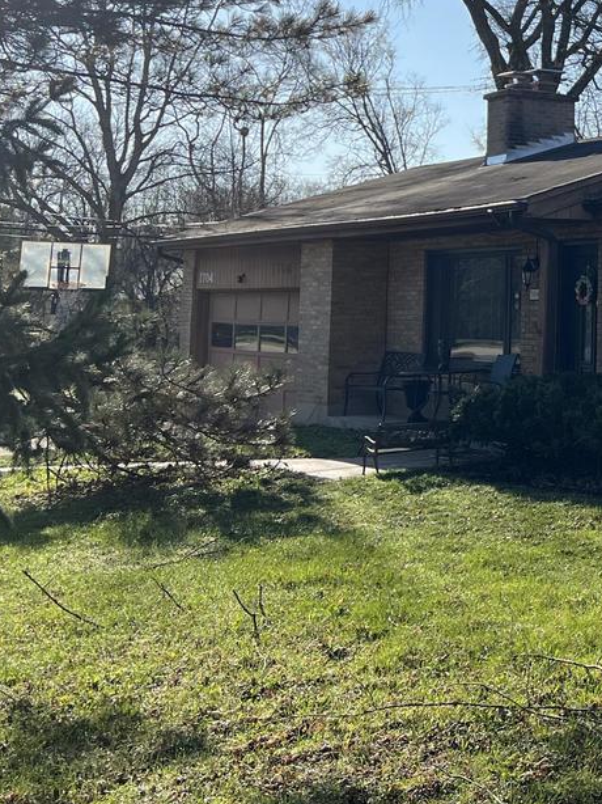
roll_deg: +0.7
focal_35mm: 61
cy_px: 139
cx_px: 826
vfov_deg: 30.8
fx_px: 1415
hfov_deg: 21.3
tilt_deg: +8.4
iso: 50
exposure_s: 1/3165
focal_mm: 5.7
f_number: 1.5
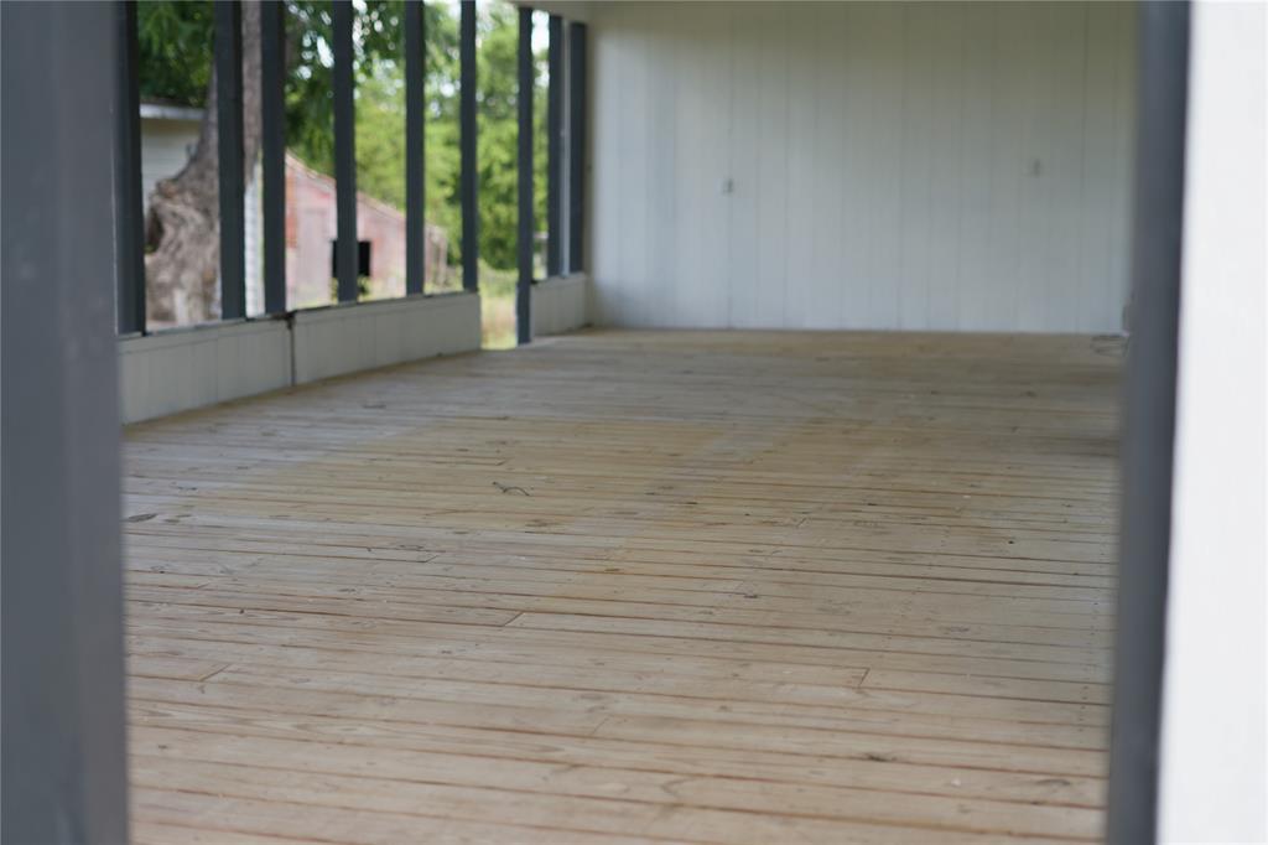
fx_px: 1760
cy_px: 422
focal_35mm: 50
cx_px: 634
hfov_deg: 39.6
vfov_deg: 27.0
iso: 125
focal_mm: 50
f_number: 2.2
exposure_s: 1/400
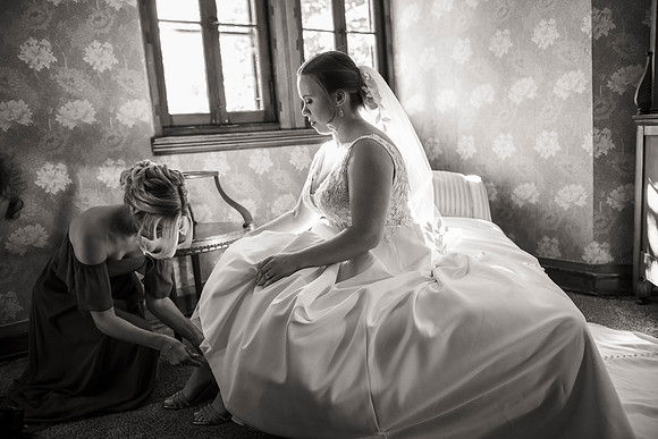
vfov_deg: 41.1
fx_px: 585
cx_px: 329
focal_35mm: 32
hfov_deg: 58.7
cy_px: 220
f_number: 2.8
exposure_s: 1/160
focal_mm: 32
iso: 1600
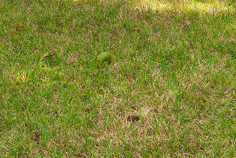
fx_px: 531
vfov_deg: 13.5
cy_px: -192
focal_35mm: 81
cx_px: 55
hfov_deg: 24.7
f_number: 8
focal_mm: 14
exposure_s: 1/200
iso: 200
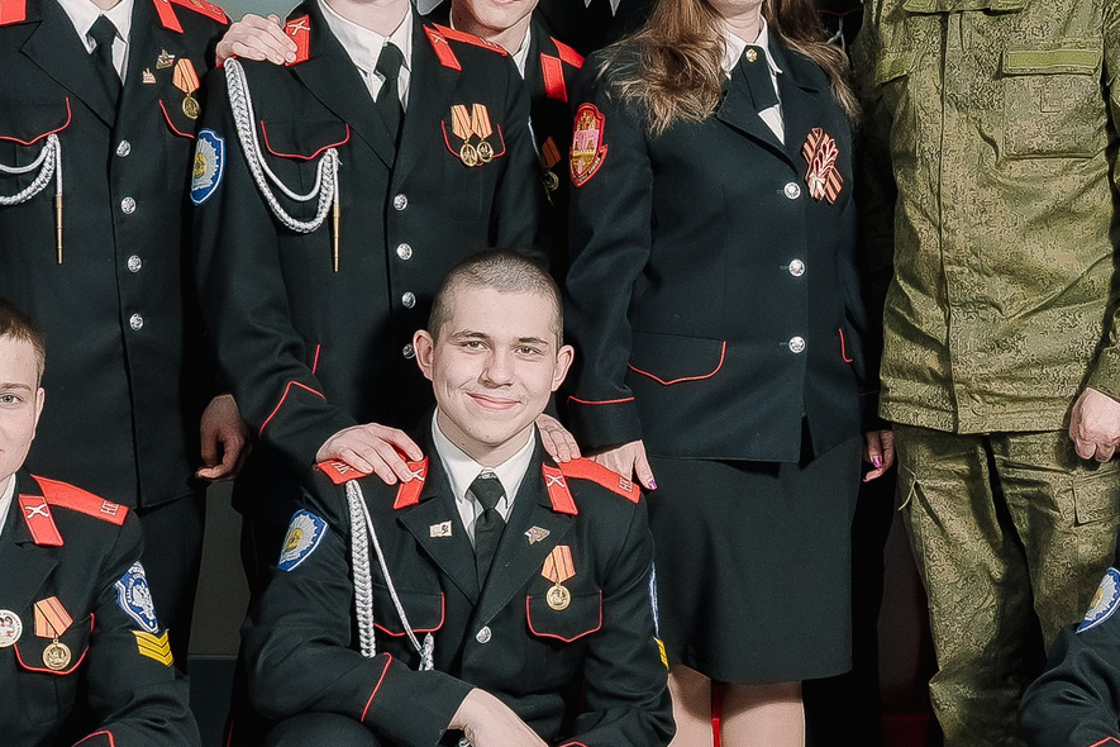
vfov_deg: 16.6
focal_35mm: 82
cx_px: 884
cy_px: 418
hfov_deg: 24.4
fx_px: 2551
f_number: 6.3
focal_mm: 27
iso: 640
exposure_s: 1/160
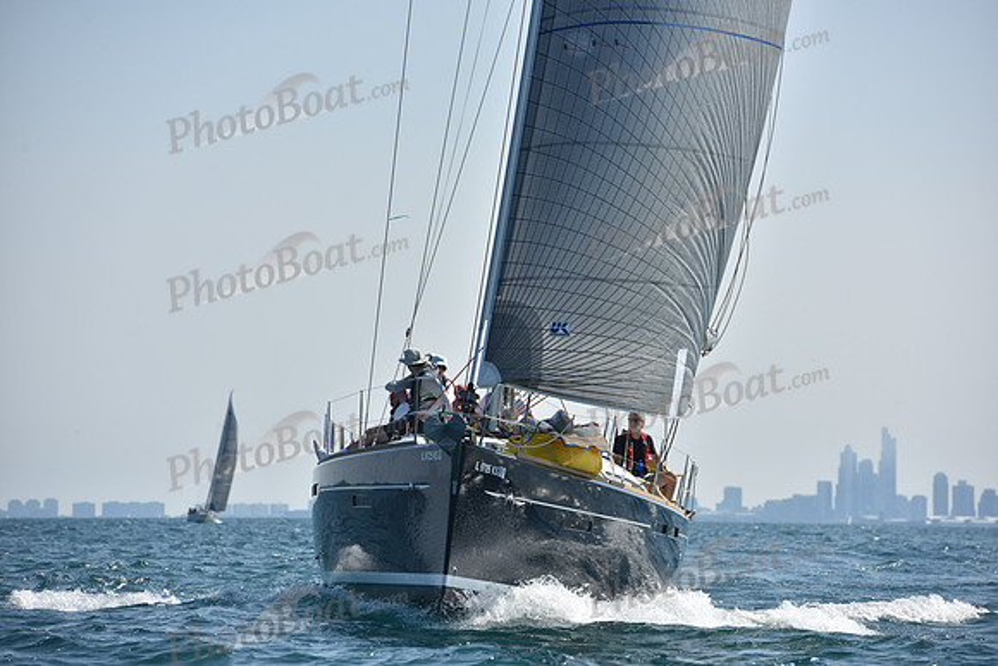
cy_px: 333
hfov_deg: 10.3
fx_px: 5545
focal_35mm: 200
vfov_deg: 6.9
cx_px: 499
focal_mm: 200
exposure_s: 1/1600
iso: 250
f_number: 7.1
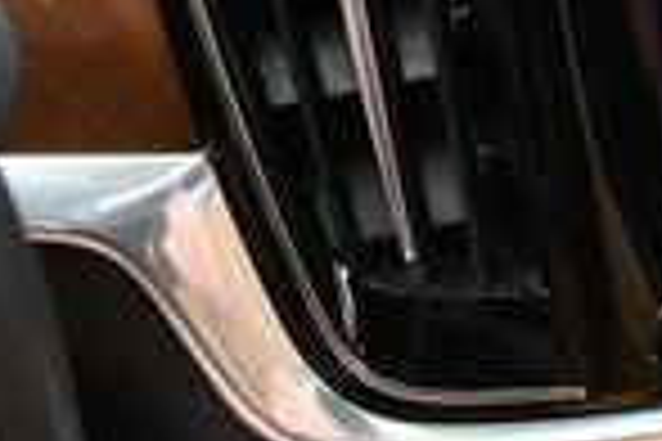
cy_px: -230
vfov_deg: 8.5
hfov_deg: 12.7
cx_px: 838
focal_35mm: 157
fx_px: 2887
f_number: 4
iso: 400
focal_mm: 18
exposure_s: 1/250
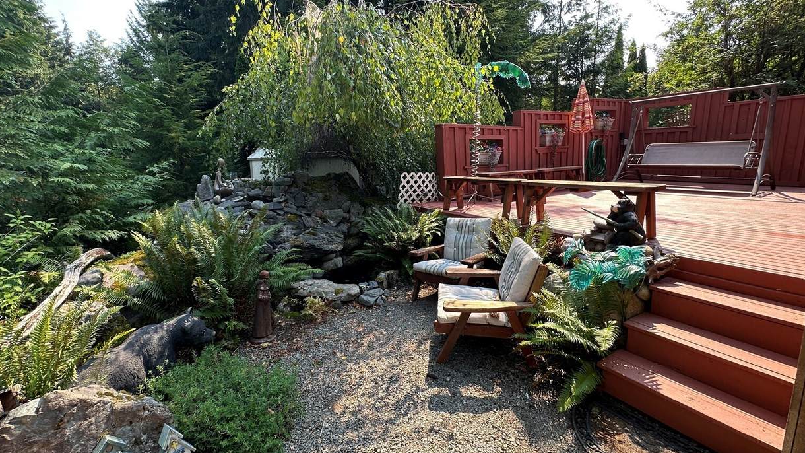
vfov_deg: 67.0
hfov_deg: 99.4
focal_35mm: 16
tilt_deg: -9.0
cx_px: 396
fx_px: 341
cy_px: 211
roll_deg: +1.5
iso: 40
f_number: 2.2
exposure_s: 1/186
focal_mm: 2.22
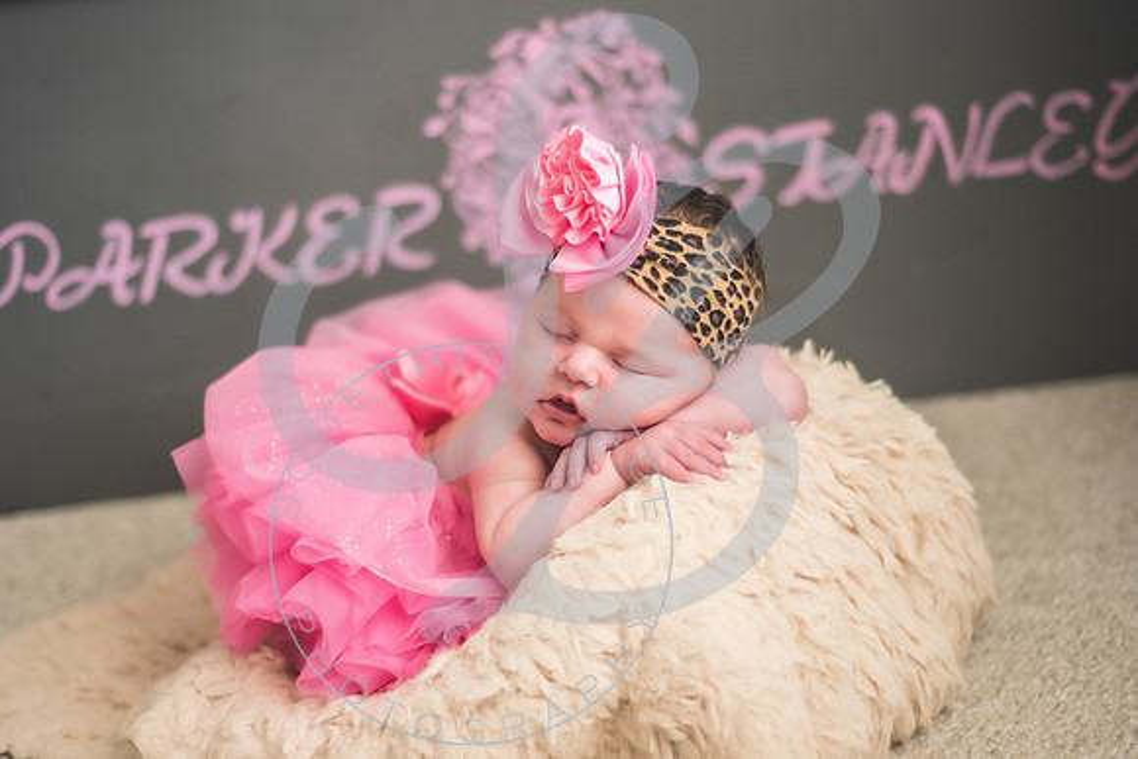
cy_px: 379
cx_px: 570
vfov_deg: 24.0
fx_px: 1784
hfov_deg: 35.4
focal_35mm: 56
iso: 1250
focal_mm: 50
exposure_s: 1/125
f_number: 1.8
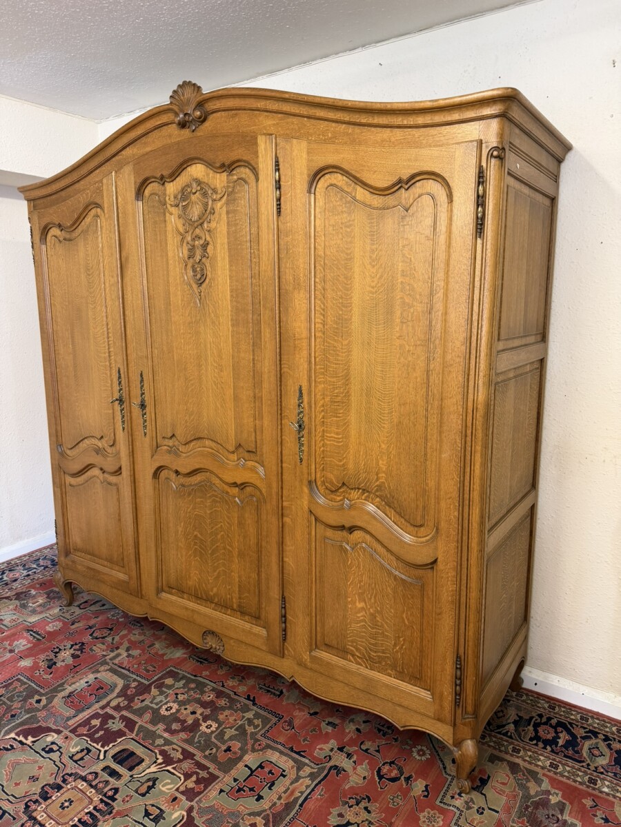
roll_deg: +0.1
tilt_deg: -11.3
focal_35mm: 24
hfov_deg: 56.8
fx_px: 574
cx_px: 310
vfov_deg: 71.6
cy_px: 414
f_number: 1.78
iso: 125
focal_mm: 6.76
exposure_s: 1/50
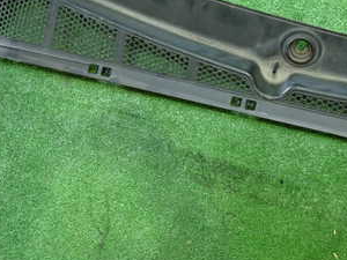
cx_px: 206
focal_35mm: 50
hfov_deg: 38.1
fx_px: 501
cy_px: 46
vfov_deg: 28.4
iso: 250
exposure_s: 1/30
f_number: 2
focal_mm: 4.5
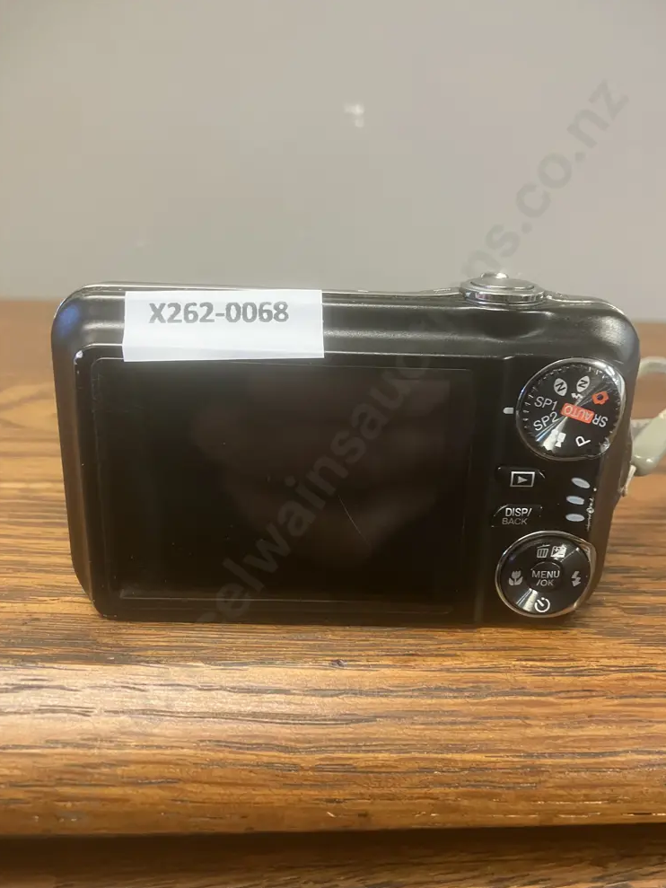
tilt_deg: -18.4
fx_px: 744
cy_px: 456
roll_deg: -2.4
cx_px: 340
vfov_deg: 61.6
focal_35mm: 29
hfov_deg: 48.2
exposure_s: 1/33
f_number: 1.8
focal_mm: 3.99
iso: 250
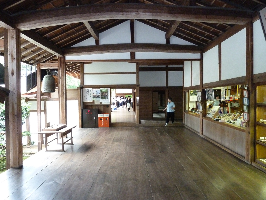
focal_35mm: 25
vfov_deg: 54.9
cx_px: 133
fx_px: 192
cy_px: 100
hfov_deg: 69.4
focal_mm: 4.1
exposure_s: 1/30
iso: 640
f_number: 3.3
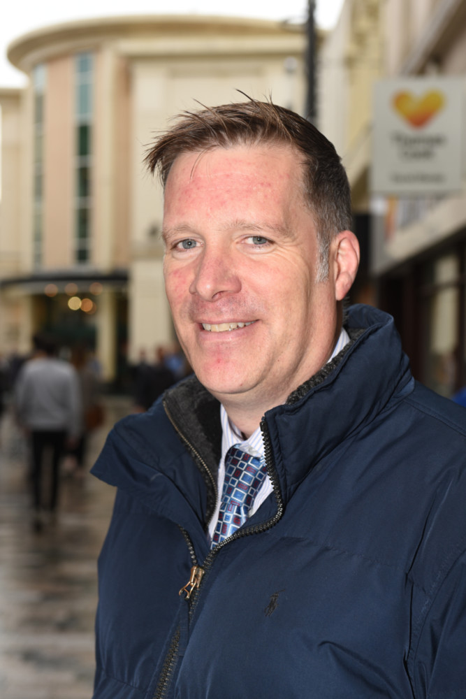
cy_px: 350
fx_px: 1203
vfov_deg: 32.4
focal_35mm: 62
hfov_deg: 21.9
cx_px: 233
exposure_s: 1/160
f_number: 5.6
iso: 250
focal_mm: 62
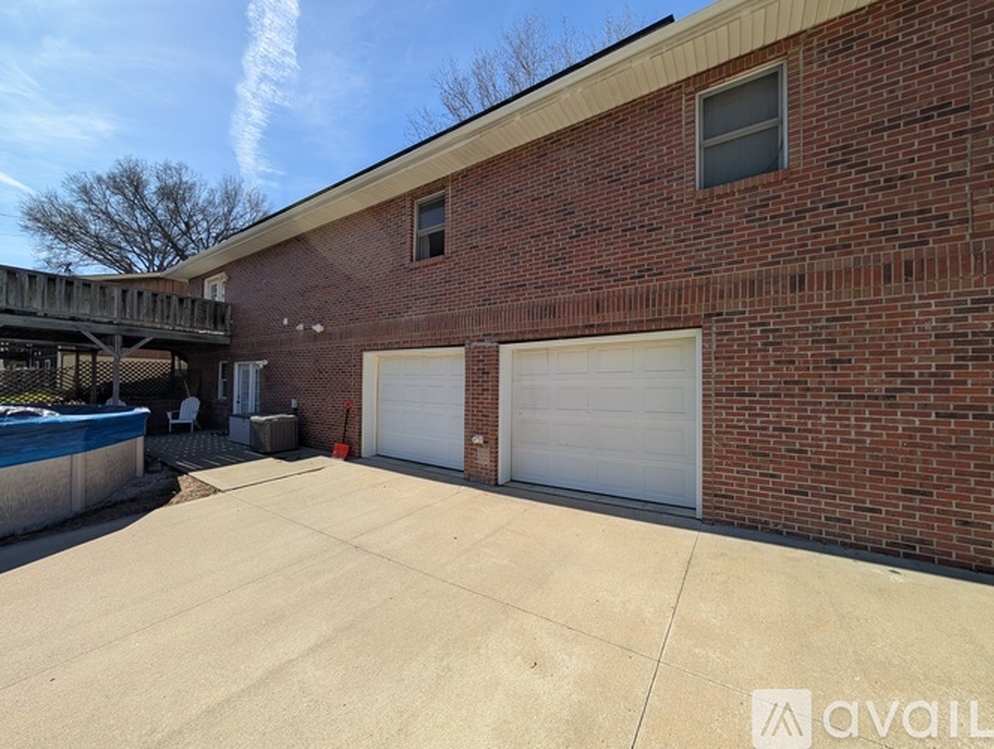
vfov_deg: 94.6
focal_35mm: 12
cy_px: 374
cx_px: 497
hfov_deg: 110.5
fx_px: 345
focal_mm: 2.02
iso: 54
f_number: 1.7
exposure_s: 1/2545
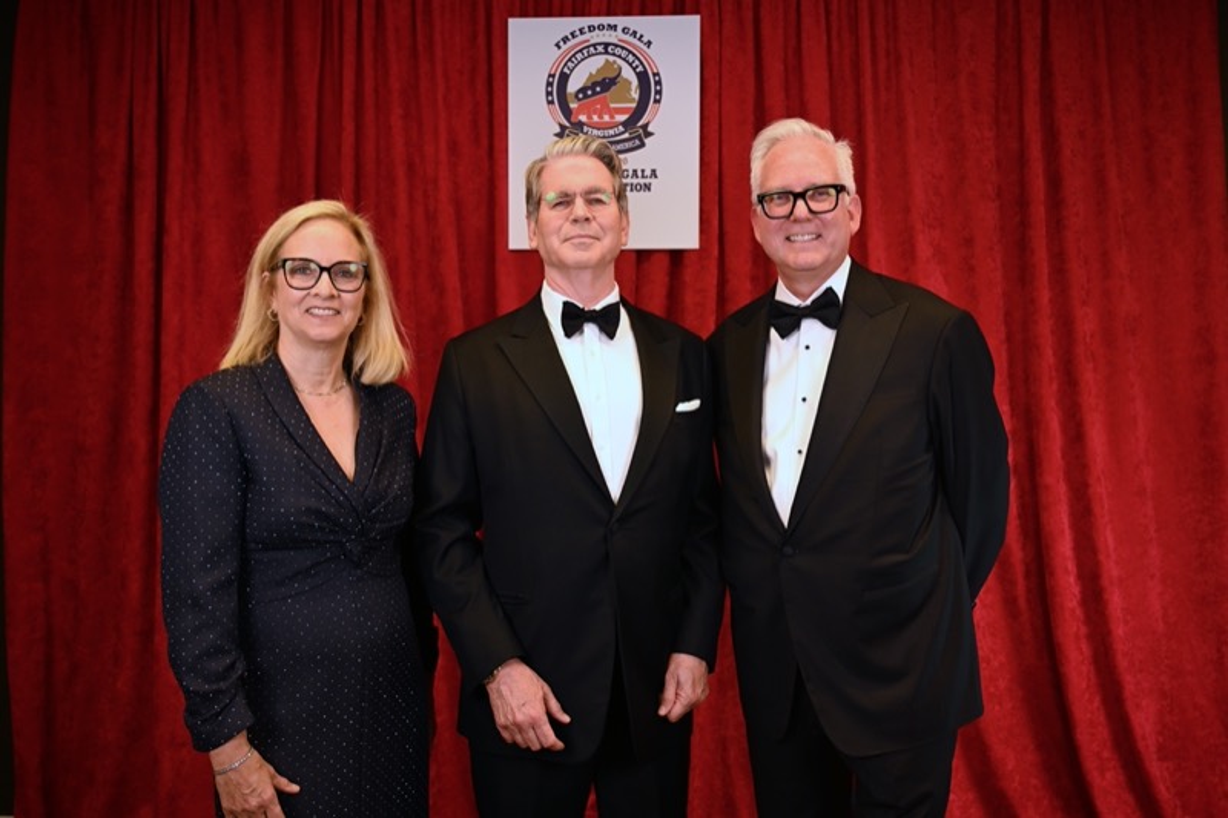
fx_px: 1177
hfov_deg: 55.1
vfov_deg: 38.3
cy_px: 409
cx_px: 614
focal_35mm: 34
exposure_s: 1/125
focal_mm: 34.5
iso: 640
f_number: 4
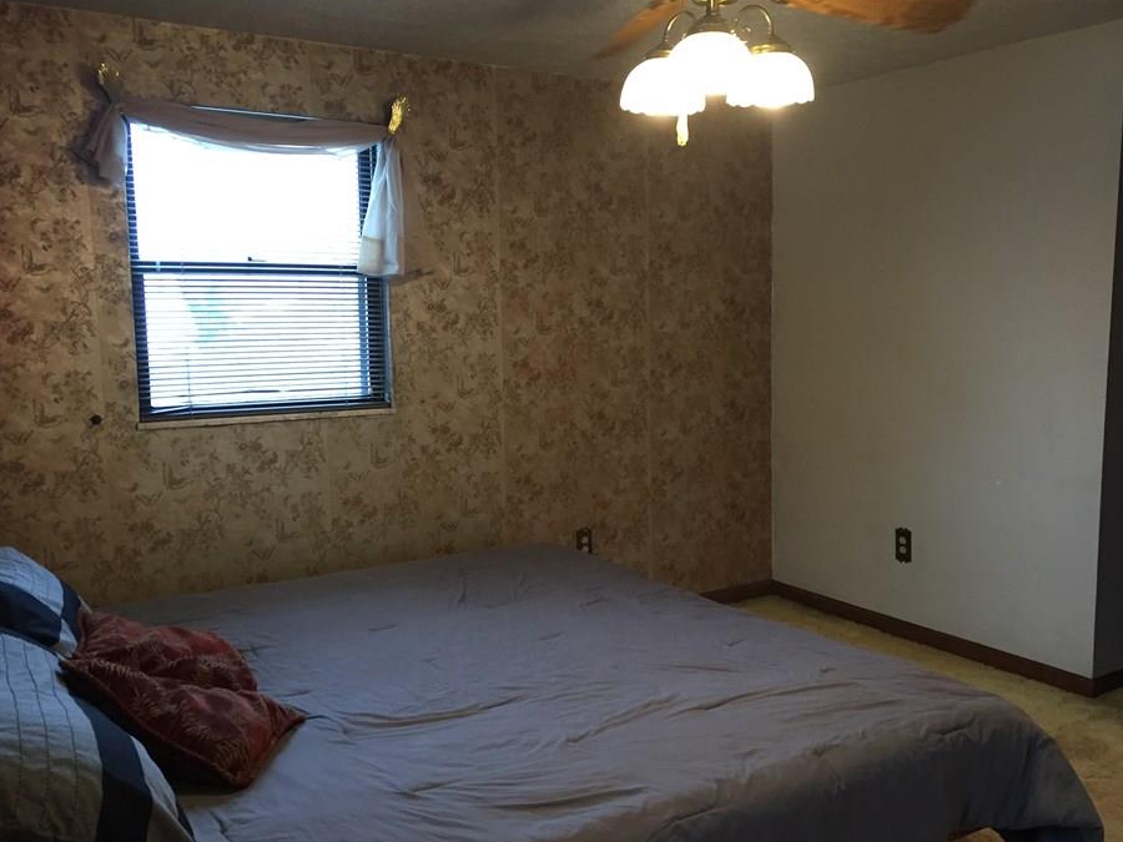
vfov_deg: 42.9
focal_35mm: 33
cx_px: 568
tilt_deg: -7.2
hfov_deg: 55.4
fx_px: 1071
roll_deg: +0.2
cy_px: 442
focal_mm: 4.15
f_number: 2.2
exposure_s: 1/30
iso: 125
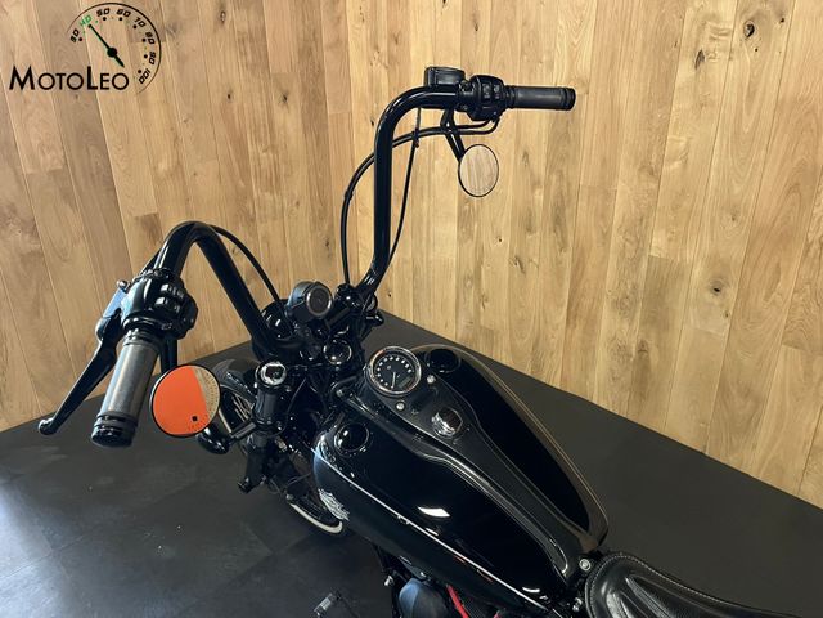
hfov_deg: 67.3
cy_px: 309
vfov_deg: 53.1
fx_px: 618
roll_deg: +0.5
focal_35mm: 26
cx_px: 412
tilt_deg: -23.6
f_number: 1.6
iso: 640
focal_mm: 5.1
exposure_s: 1/33
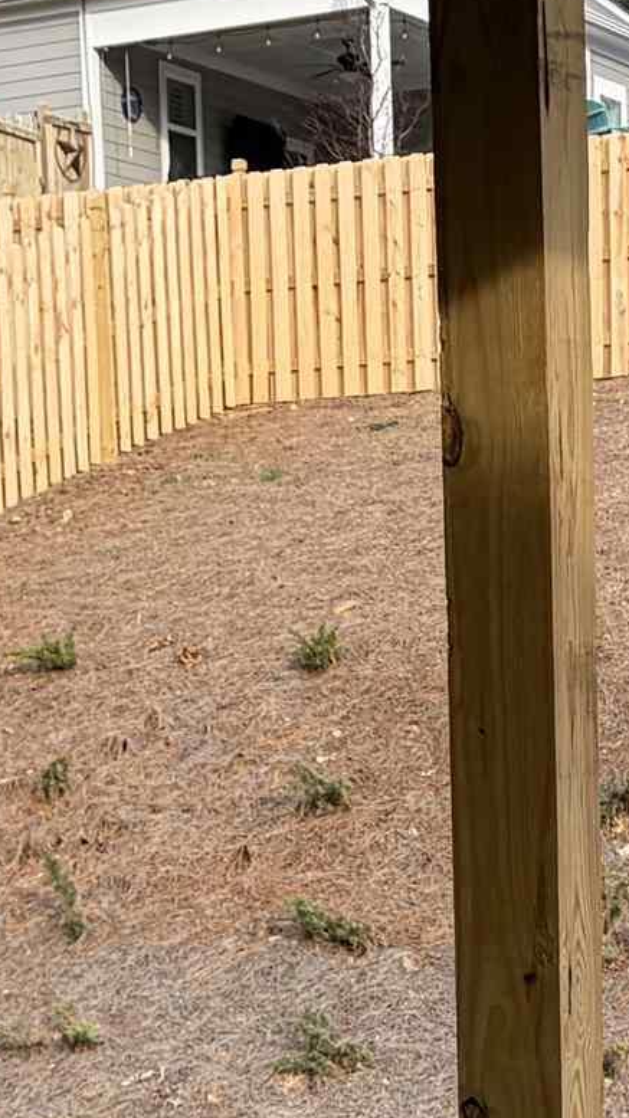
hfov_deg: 10.8
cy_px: 1360
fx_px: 3321
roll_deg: +1.8
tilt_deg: -9.5
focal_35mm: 112
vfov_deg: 18.1
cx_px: 259
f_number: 1.6
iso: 50
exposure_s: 1/850
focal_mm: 5.96
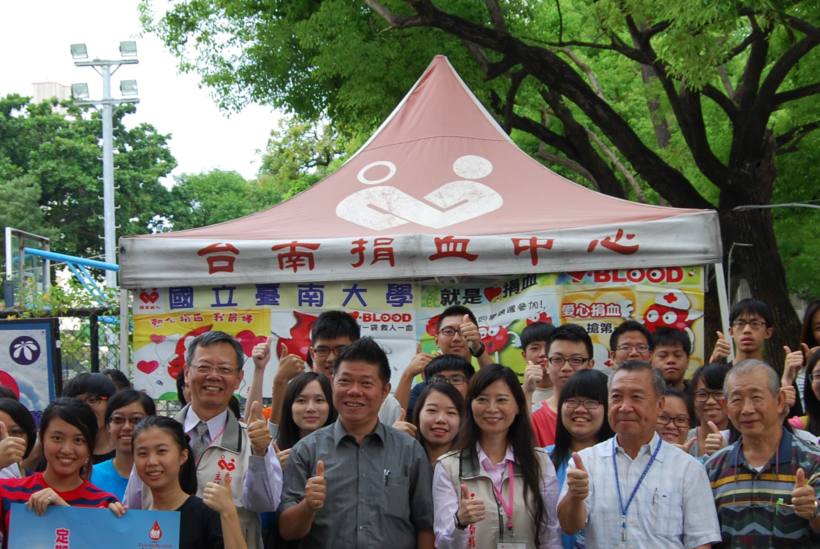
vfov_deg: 18.0
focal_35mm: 76
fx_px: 1733
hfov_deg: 26.6
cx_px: 394
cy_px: 316
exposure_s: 1/125
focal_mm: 24
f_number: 5.6
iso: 160
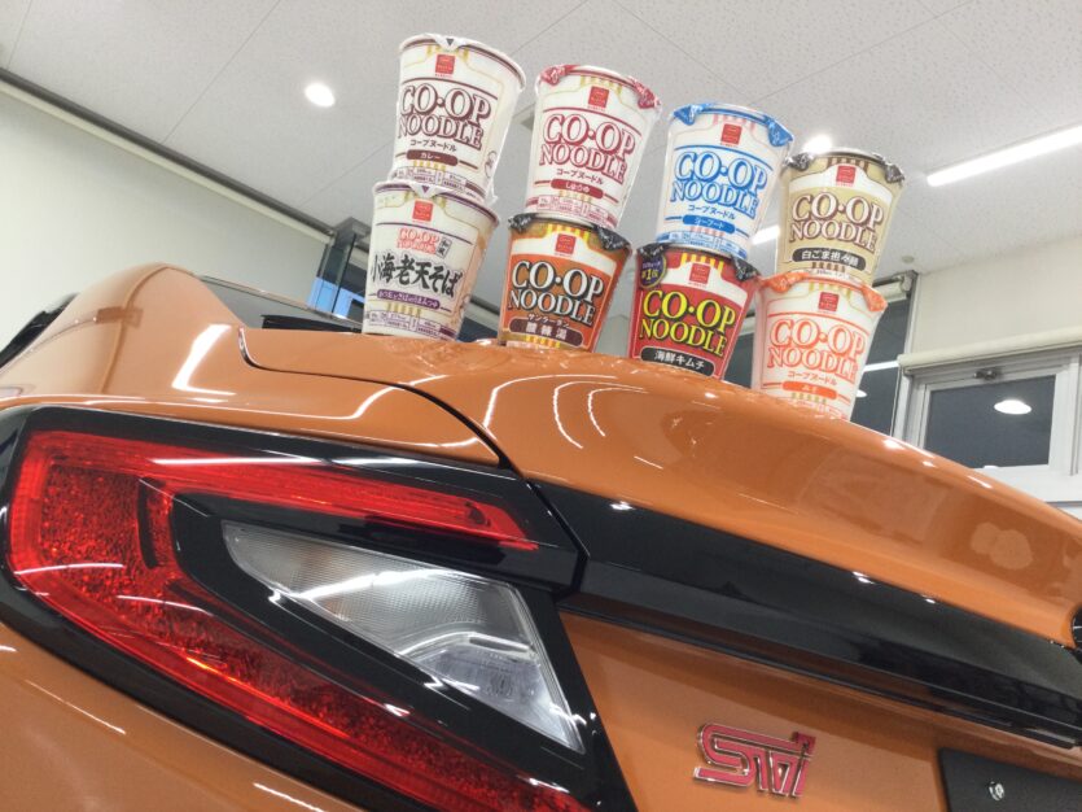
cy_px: 406
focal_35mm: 31
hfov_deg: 58.4
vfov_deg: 45.4
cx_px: 541
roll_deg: -13.4
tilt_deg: +15.7
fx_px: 969
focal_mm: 3.3
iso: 25
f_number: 2.4
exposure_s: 1/30
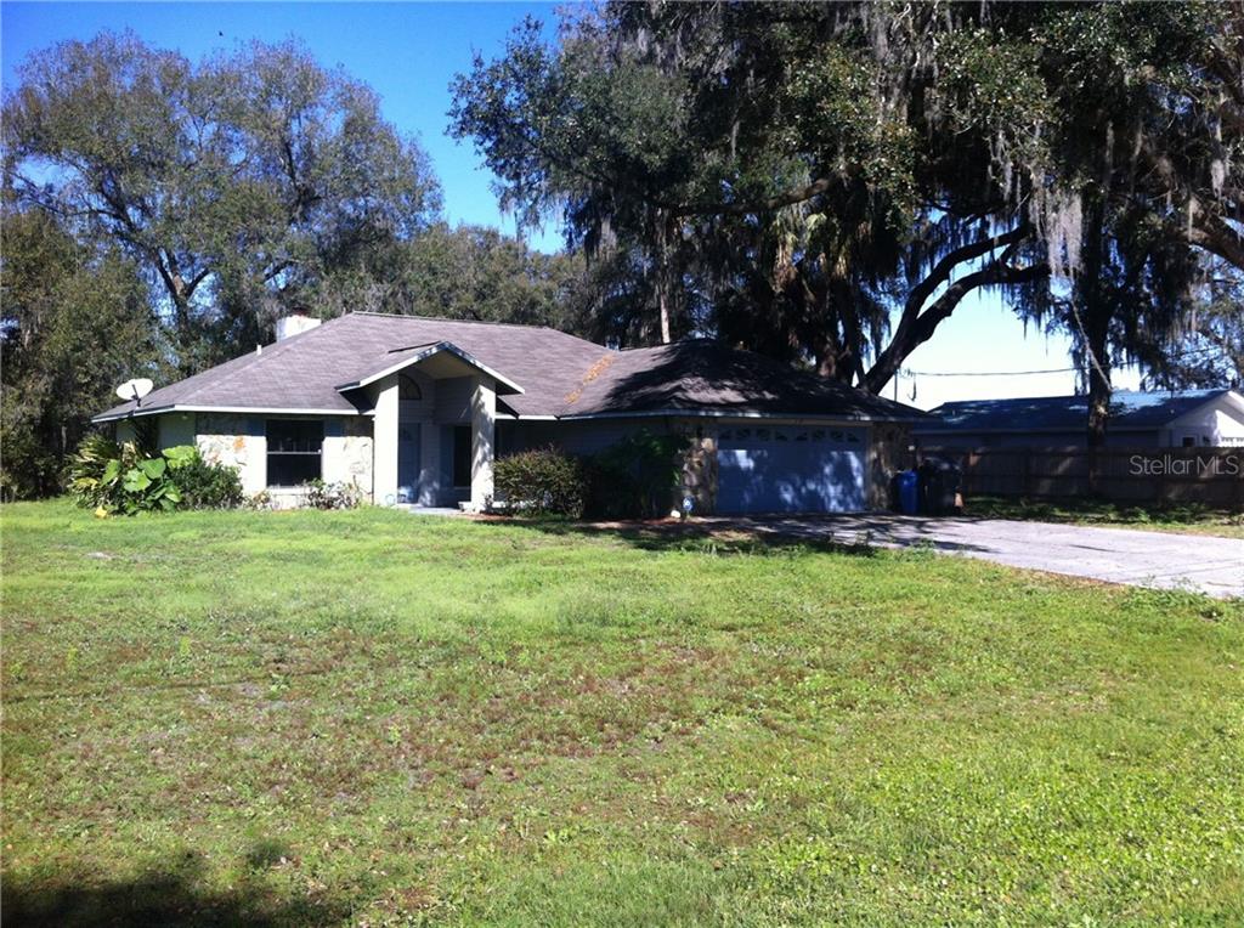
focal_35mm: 35
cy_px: 464
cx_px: 622
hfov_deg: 52.7
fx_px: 1255
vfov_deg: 40.6
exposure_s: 1/628
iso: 80
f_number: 2.8
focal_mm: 3.85
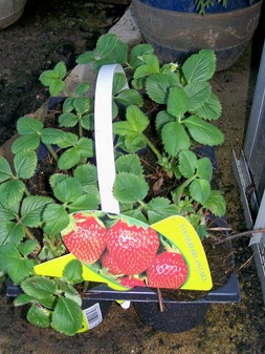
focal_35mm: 47
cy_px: 181
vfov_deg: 40.4
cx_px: 104
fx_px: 479
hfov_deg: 30.8
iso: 80
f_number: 2.7
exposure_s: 1/64
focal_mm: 6
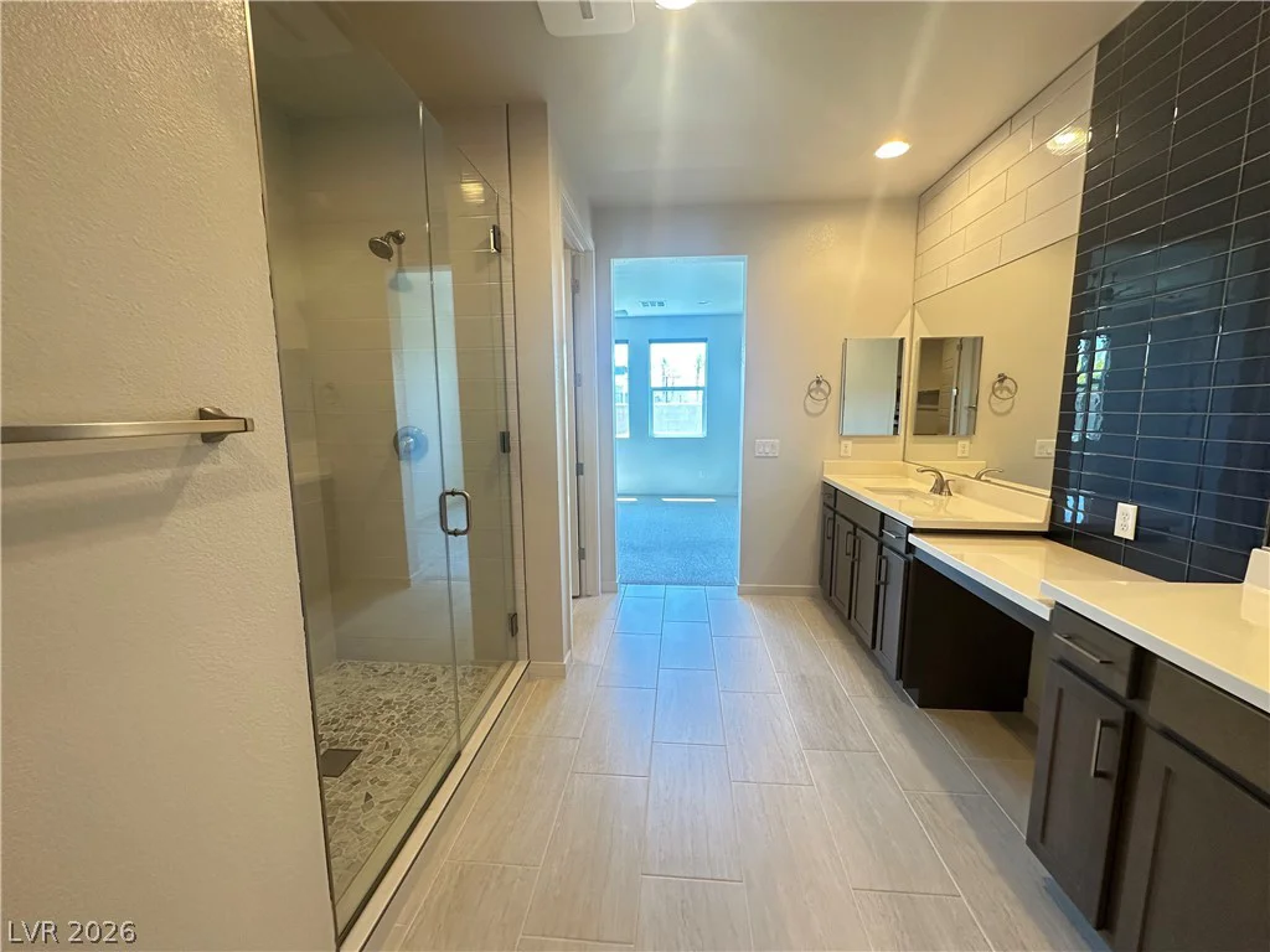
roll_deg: +0.9
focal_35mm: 14
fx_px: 514
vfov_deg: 85.7
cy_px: 476
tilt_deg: -7.8
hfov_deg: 102.1
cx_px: 635
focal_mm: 2.22
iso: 200
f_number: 2.2
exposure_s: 1/60
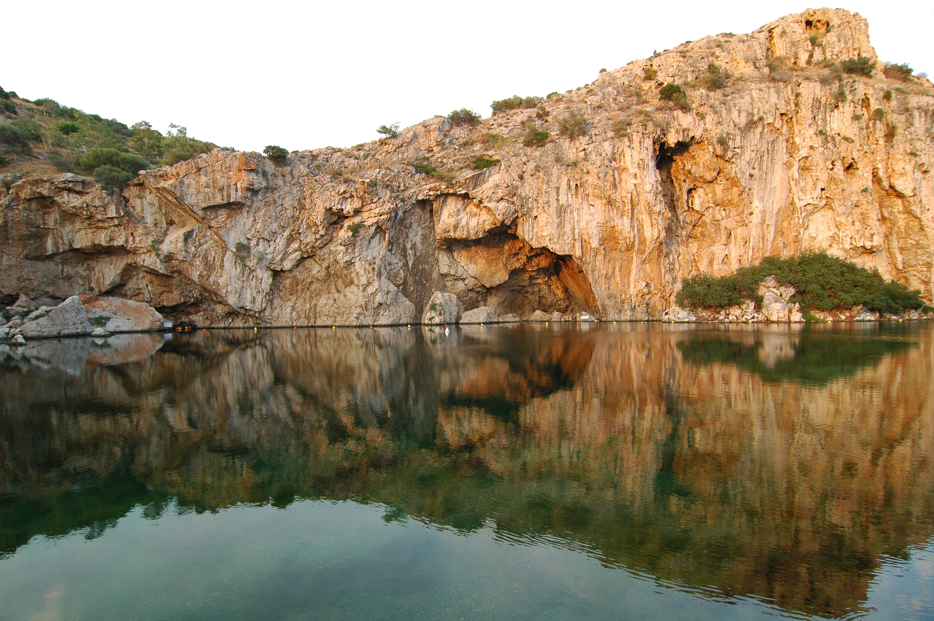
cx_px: 467
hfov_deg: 90.1
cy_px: 310
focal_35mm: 18
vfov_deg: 67.3
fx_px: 467
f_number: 6.3
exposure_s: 1/160
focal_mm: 12
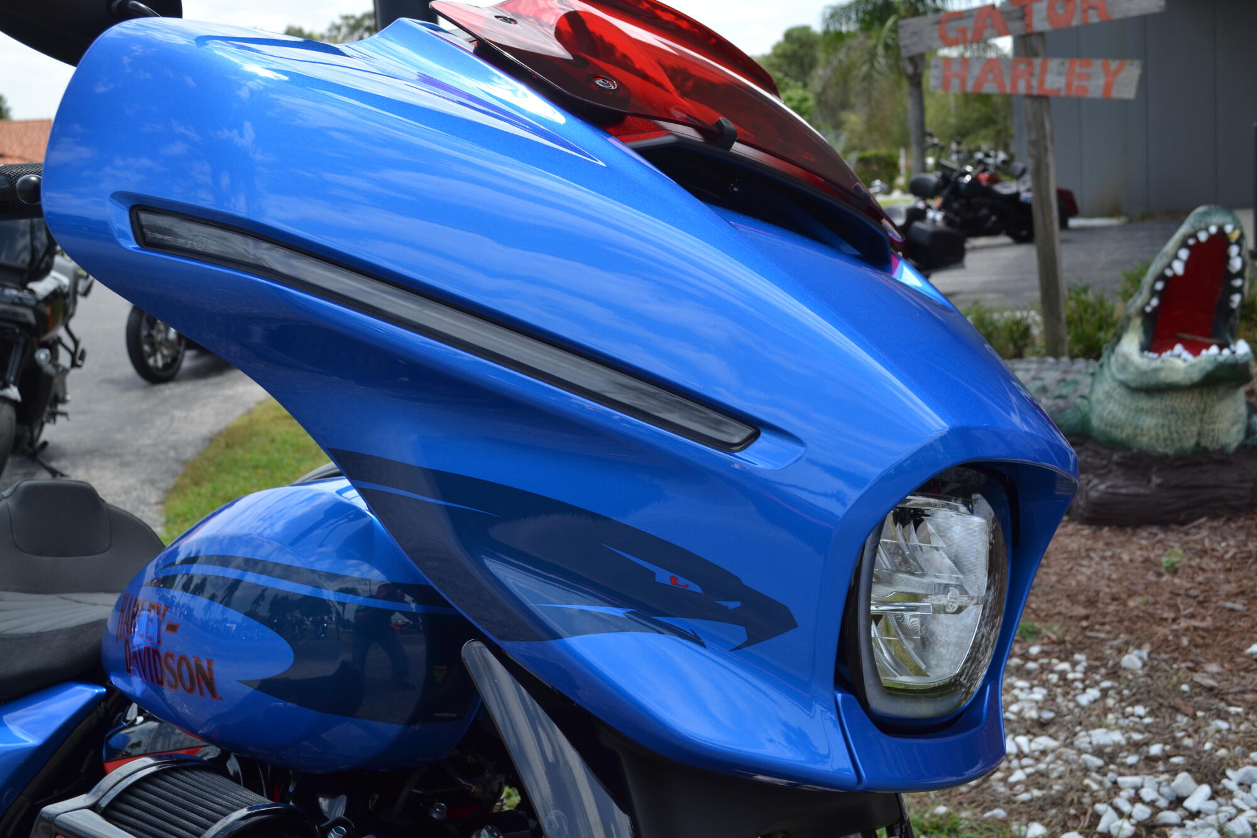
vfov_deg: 34.2
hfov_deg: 49.6
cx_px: 628
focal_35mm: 39
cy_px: 419
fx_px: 1362
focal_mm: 26
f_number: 7.1
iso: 100
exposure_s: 1/200
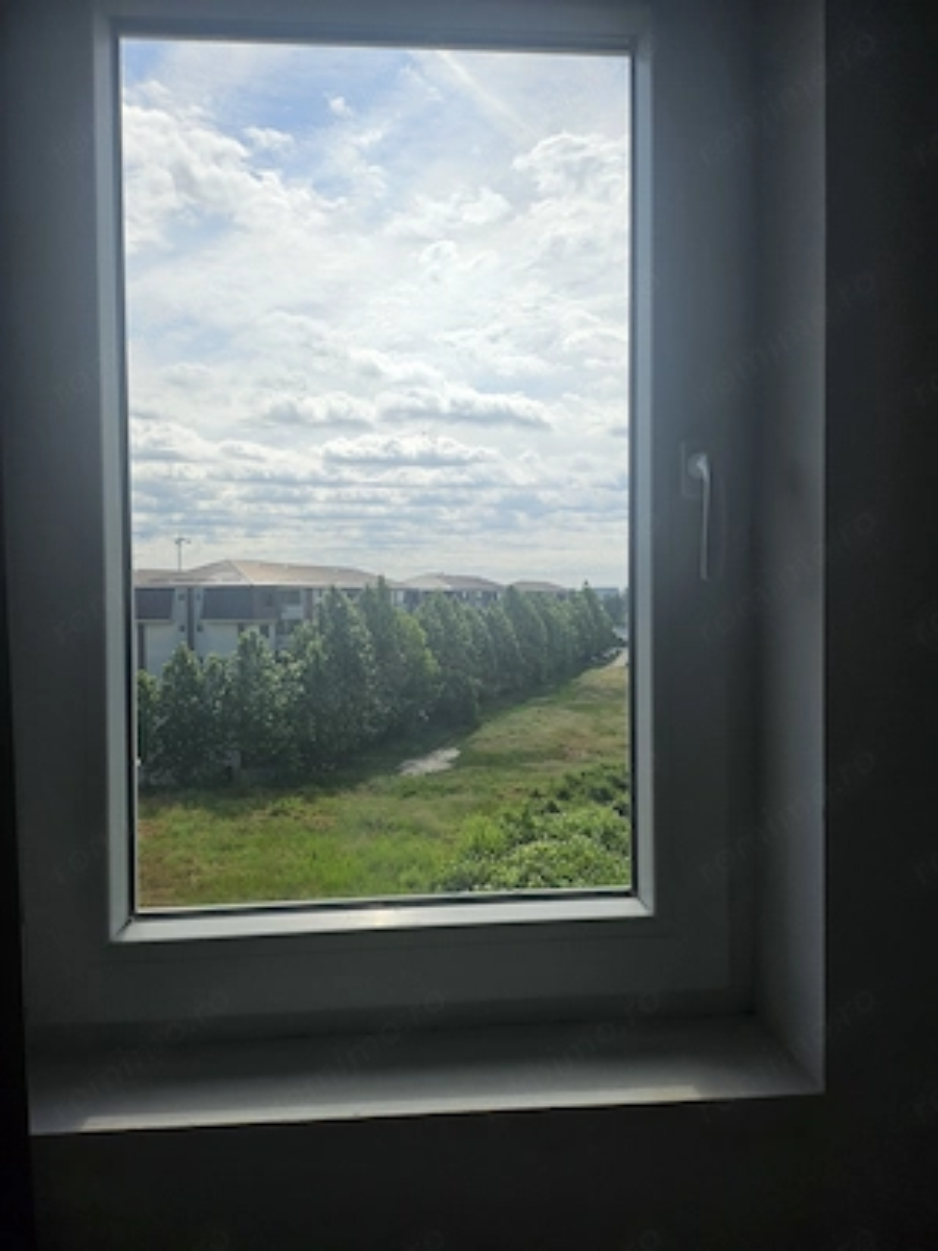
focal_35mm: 24
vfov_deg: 71.6
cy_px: 626
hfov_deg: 56.8
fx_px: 867
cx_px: 469
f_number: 1.8
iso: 50
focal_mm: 5
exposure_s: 1/5579
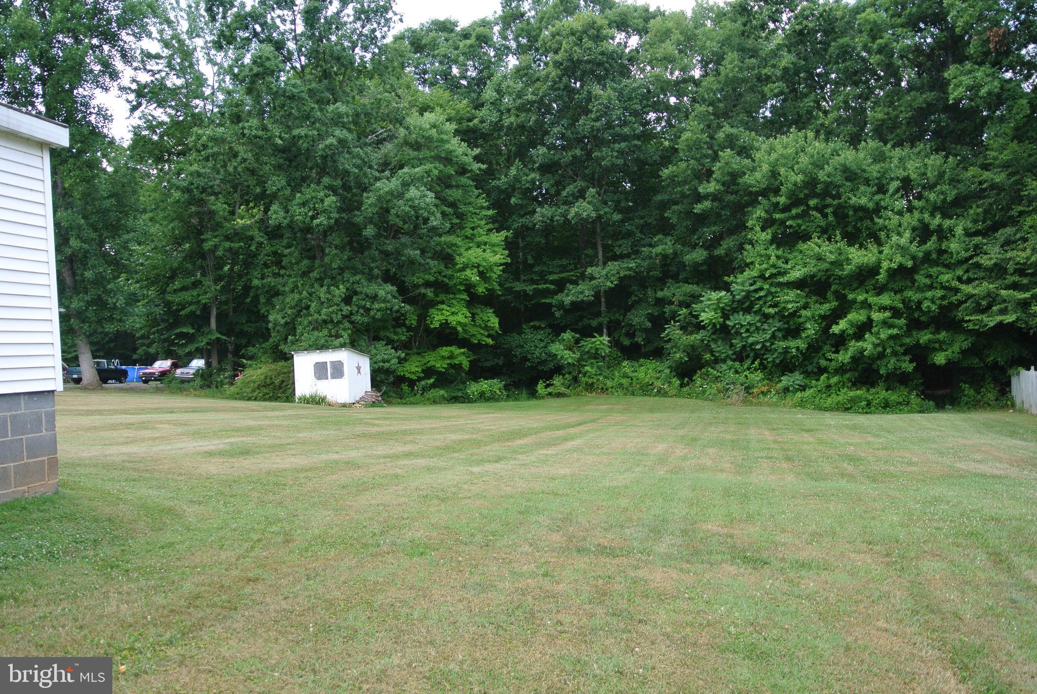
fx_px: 923
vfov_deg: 41.2
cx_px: 518
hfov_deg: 58.7
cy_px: 347
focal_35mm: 32
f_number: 4
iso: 100
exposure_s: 1/250
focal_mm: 12.2
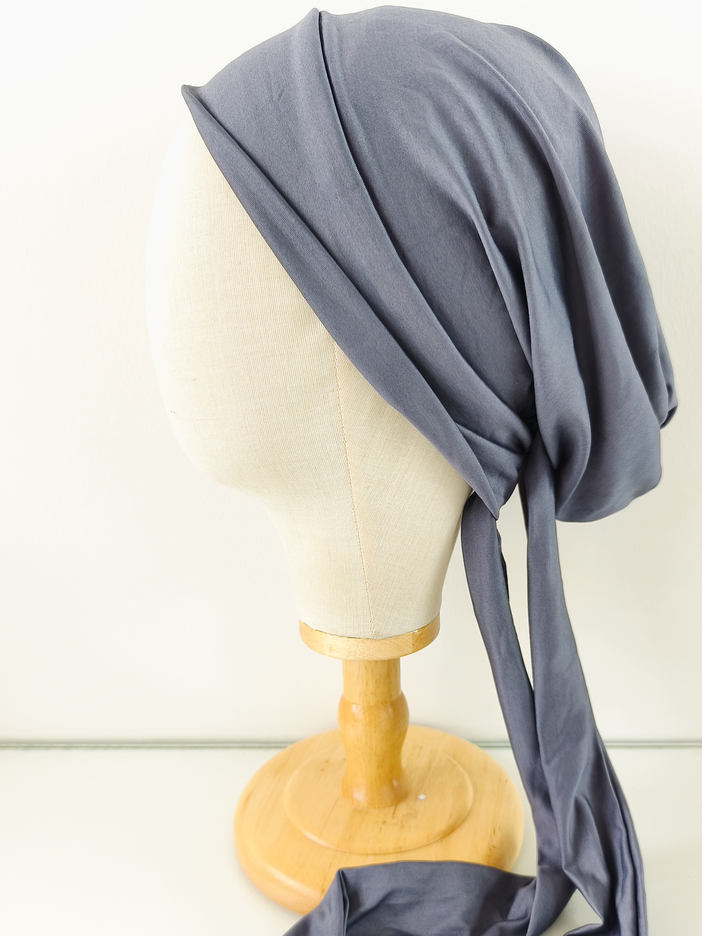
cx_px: 392
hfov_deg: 46.7
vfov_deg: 59.4
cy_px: 572
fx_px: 811
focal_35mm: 30
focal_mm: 6.14
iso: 100
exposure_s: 1/60
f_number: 1.65
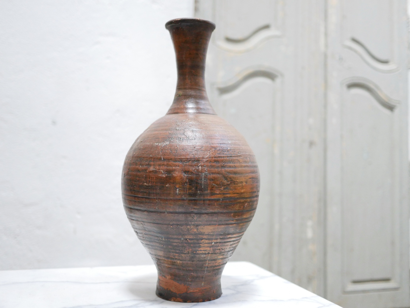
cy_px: 154
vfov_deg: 36.0
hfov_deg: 46.8
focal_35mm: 40
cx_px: 205
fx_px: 474
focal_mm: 20
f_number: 1.7
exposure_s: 1/60
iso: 2000
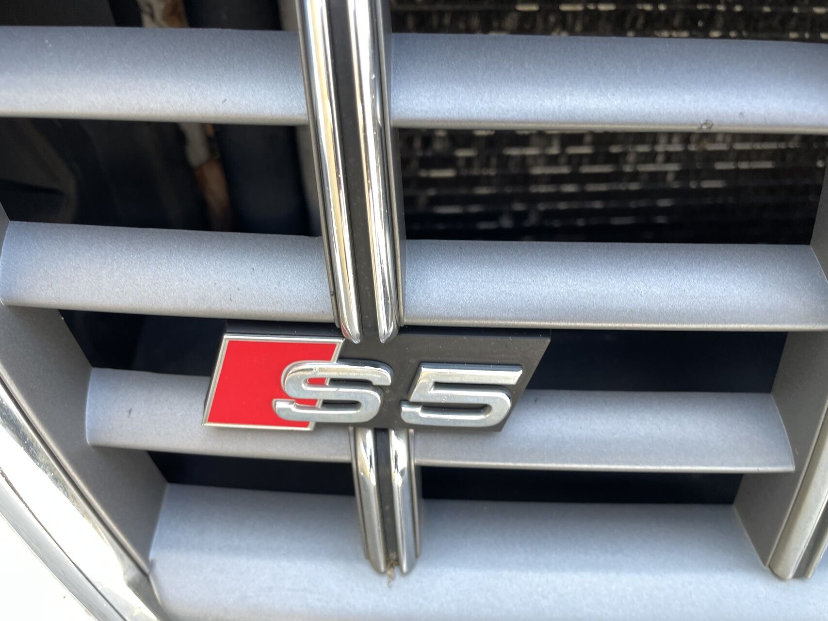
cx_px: 414
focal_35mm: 26
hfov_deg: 67.3
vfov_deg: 53.1
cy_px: 310
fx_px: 622
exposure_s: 1/121
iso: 32
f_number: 1.6
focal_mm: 4.2
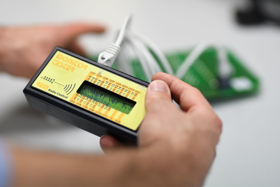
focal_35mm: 128
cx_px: 140
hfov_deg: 16.1
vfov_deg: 10.8
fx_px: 992
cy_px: 94
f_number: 1.6
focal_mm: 85
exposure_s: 1/250
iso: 400
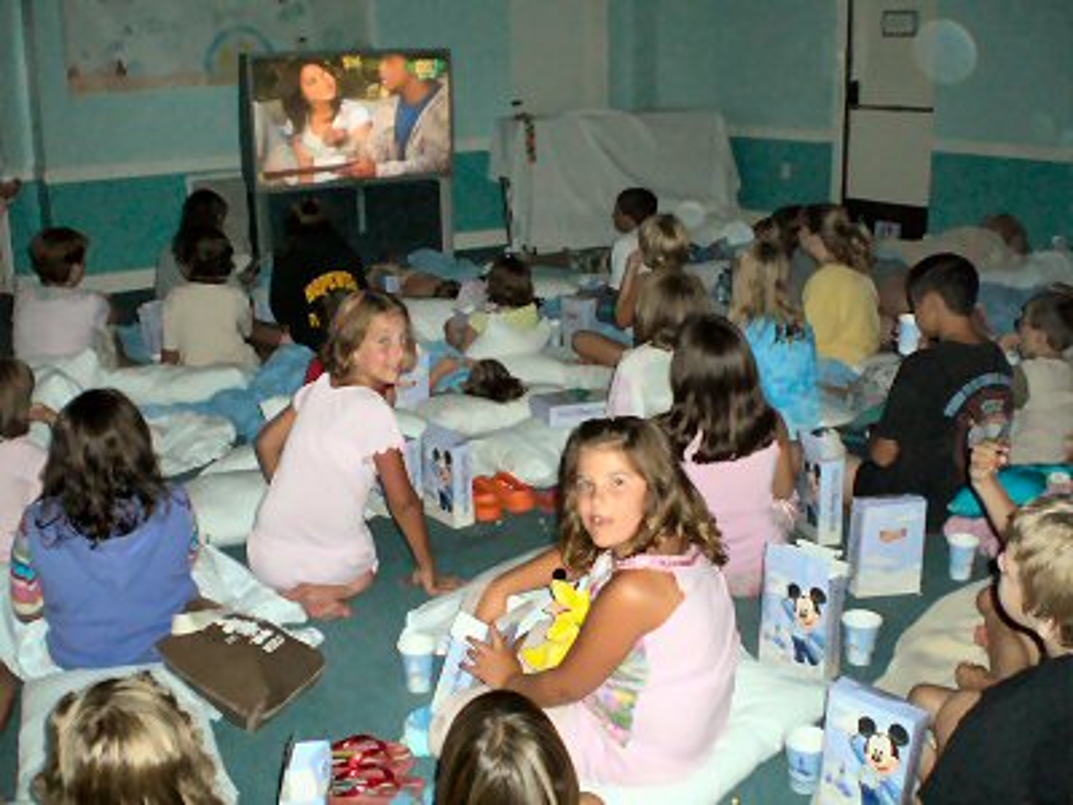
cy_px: 402
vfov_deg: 37.7
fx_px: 1178
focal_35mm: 38
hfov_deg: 49.0
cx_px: 536
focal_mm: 6.3
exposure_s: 1/60
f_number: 3.1
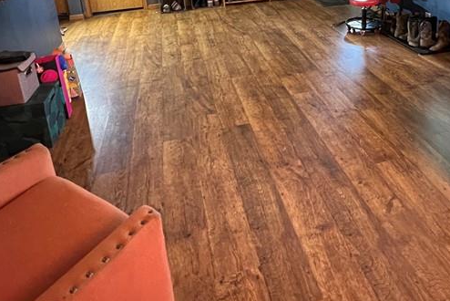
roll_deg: +2.9
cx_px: 258
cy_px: 2
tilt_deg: -14.6
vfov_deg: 40.8
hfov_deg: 65.1
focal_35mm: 28
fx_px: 350
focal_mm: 1.57
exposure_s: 1/40
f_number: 1.8
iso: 800
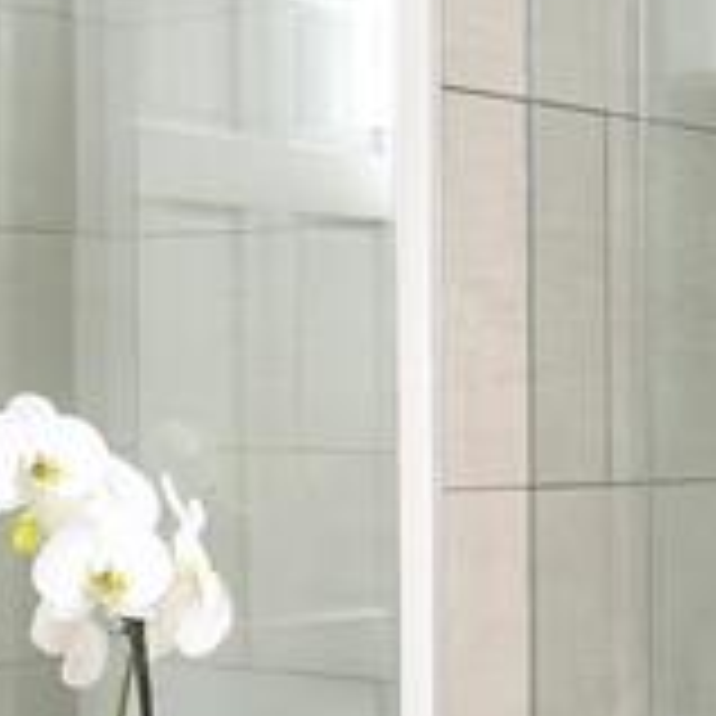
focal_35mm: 93
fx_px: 2176
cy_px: 525
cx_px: 684
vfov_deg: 18.6
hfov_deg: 18.3
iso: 100
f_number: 6.3
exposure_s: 1/60
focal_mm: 17
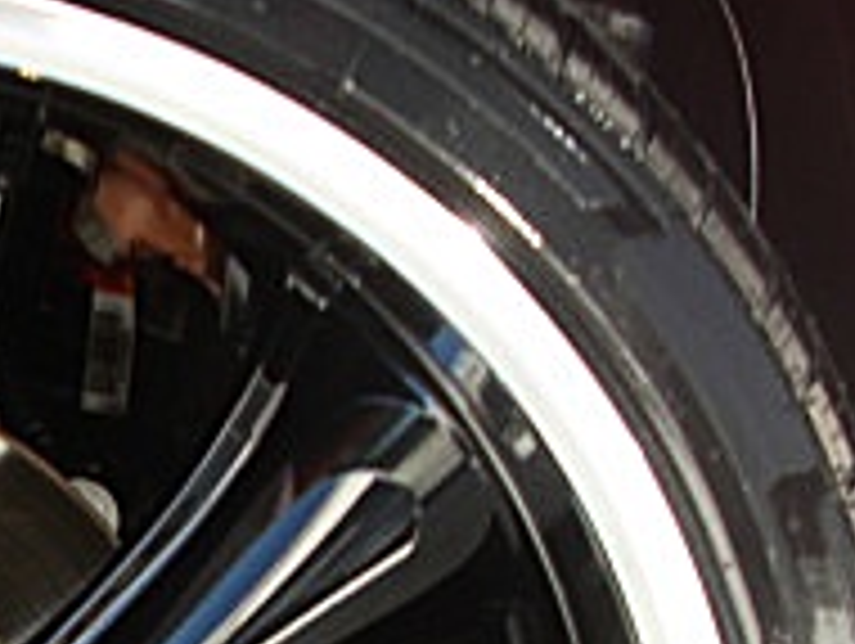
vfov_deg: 12.0
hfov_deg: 15.5
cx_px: -243
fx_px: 2992
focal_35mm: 121
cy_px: 815
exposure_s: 1/80
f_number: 2.8
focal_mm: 6.3
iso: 50
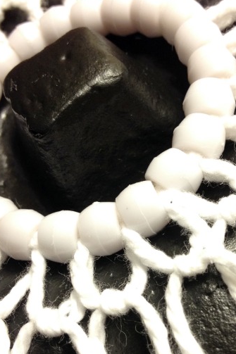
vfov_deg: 35.3
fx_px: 551
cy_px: 234
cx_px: 152
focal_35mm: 56
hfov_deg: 24.1
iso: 100
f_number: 2.4
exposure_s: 1/20
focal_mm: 4.28
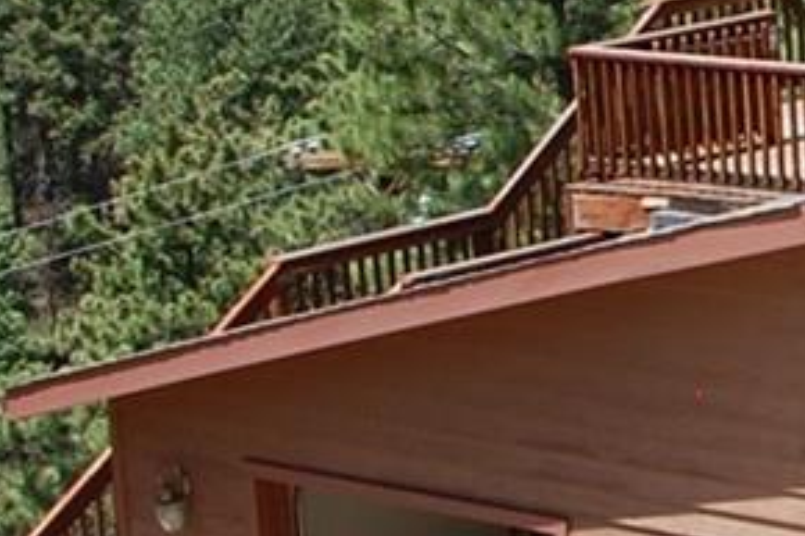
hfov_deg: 10.6
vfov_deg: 7.5
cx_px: 1493
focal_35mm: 182
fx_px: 4067
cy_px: 149
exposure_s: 1/250
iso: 200
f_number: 8
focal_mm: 22
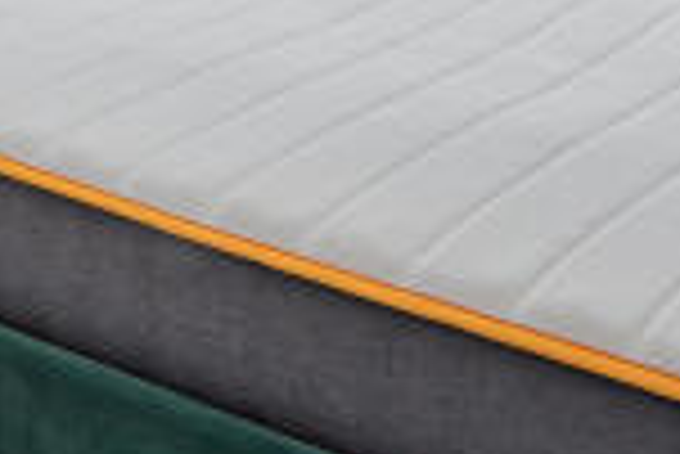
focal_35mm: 95
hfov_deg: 18.7
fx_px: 1796
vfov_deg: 11.9
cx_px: -365
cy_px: -602
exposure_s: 1/1.67
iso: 200
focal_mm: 14
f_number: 13
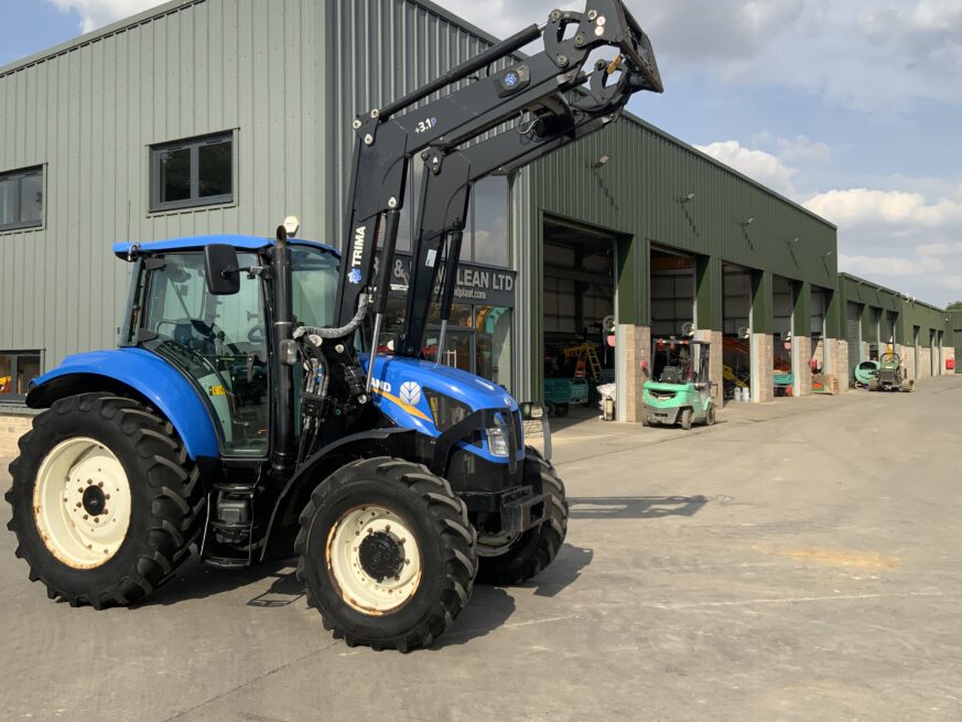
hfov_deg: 53.9
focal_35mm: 34
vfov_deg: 41.8
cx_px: 450
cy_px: 326
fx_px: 945
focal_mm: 3
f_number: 1.8
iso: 20
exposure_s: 1/1984
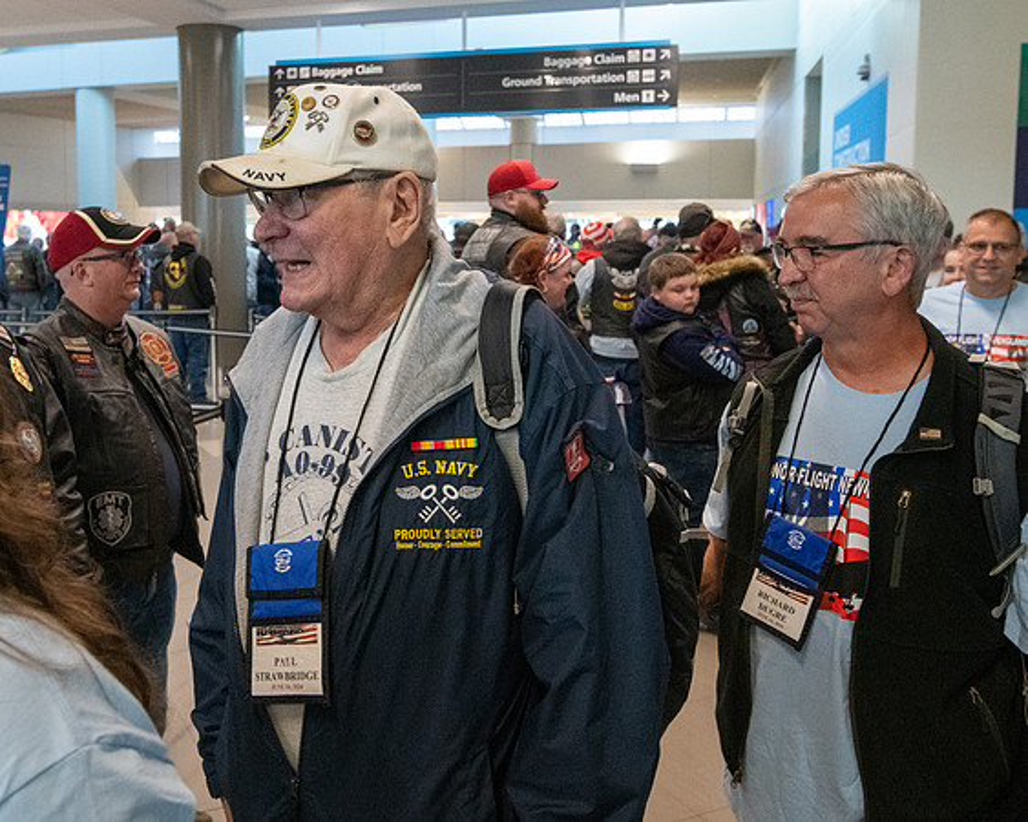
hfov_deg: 50.6
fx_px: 1077
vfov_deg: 41.5
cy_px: 316
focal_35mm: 35
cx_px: 395
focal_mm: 24
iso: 10000
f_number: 4.5
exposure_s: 1/320
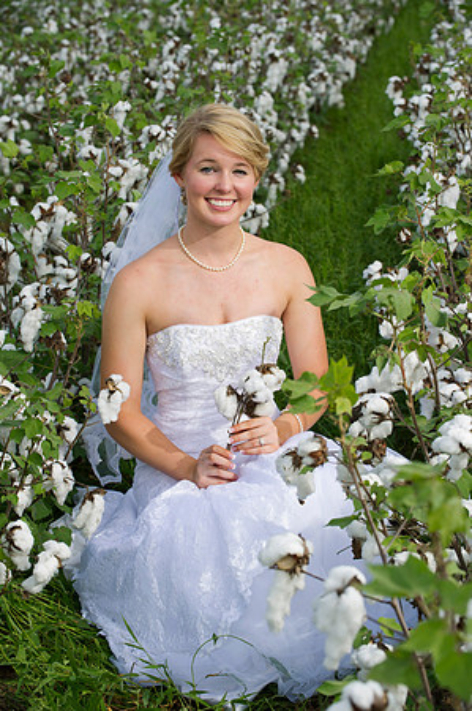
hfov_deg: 13.4
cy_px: 356
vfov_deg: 20.0
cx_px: 236
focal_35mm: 102
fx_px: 2010
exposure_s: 1/160
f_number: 7.1
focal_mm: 102
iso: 200
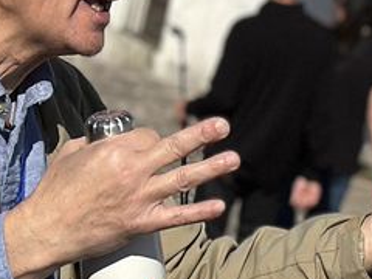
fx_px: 2869
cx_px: 430
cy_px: -163
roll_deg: -13.1
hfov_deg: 7.4
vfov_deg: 5.5
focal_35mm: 267
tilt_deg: -1.5
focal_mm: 6.86
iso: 100
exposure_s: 1/8929
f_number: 1.78
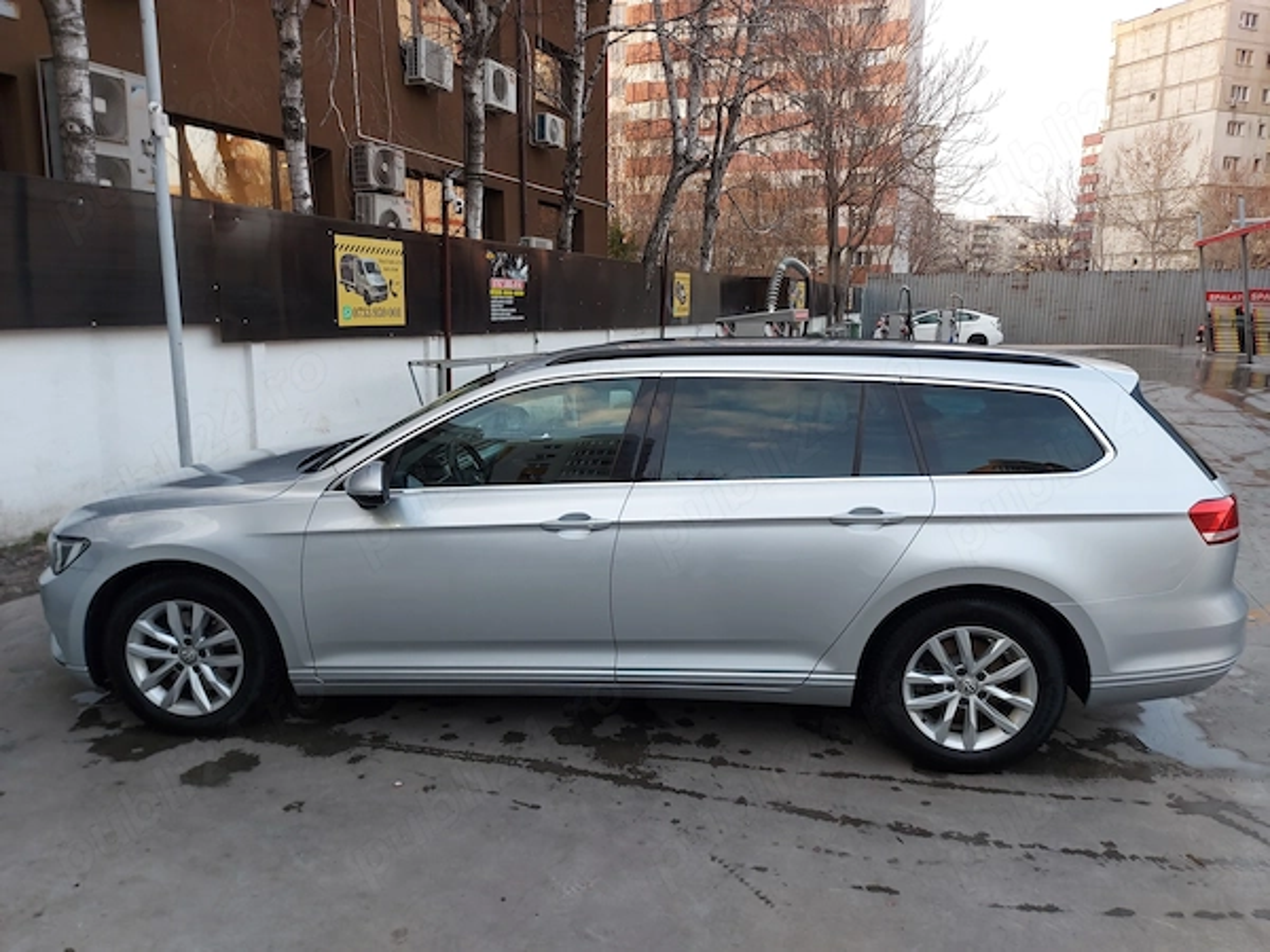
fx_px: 881
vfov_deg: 56.8
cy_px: 476
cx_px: 635
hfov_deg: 71.6
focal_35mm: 24
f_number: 1.8
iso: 32
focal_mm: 5.23
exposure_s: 1/50
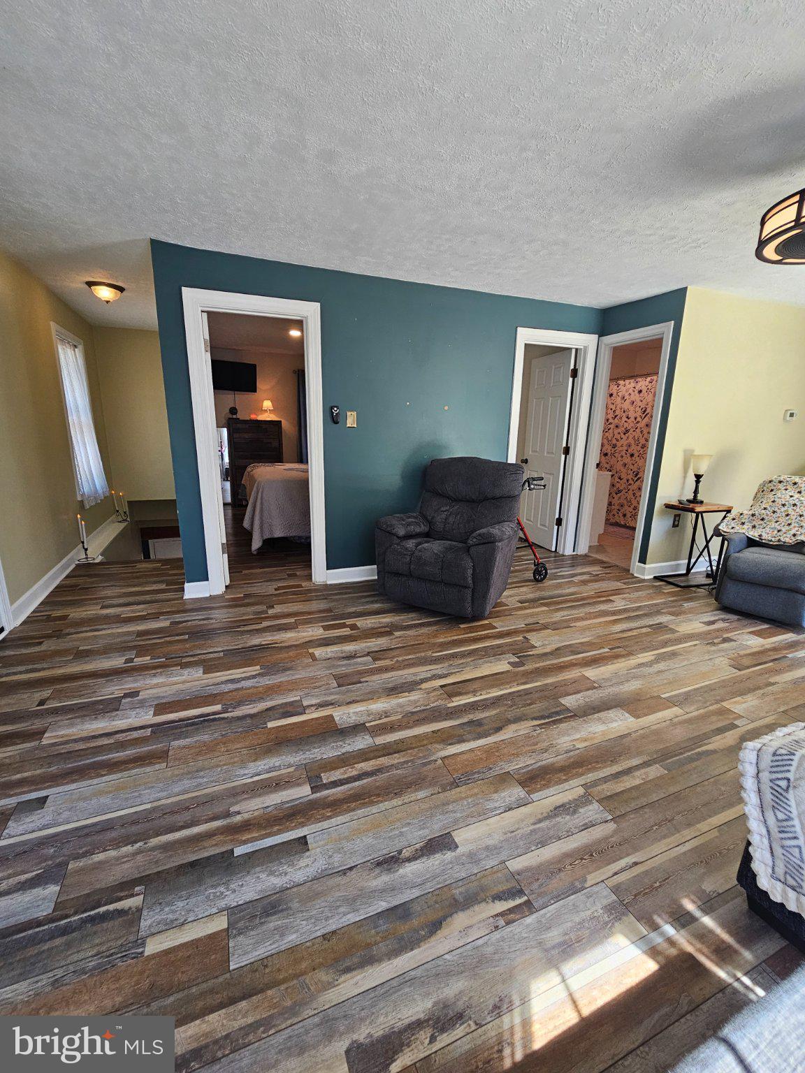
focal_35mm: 13
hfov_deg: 89.9
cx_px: 402
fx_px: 403
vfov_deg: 106.2
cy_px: 536
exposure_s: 1/60
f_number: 2.2
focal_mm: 2.2
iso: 100
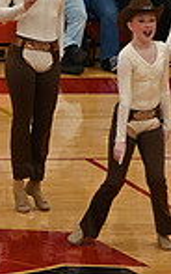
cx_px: -359
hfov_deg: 3.0
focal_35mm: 423
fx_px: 3151
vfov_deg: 5.0
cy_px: 14
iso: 3200
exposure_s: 1/400
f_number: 4
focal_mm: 70
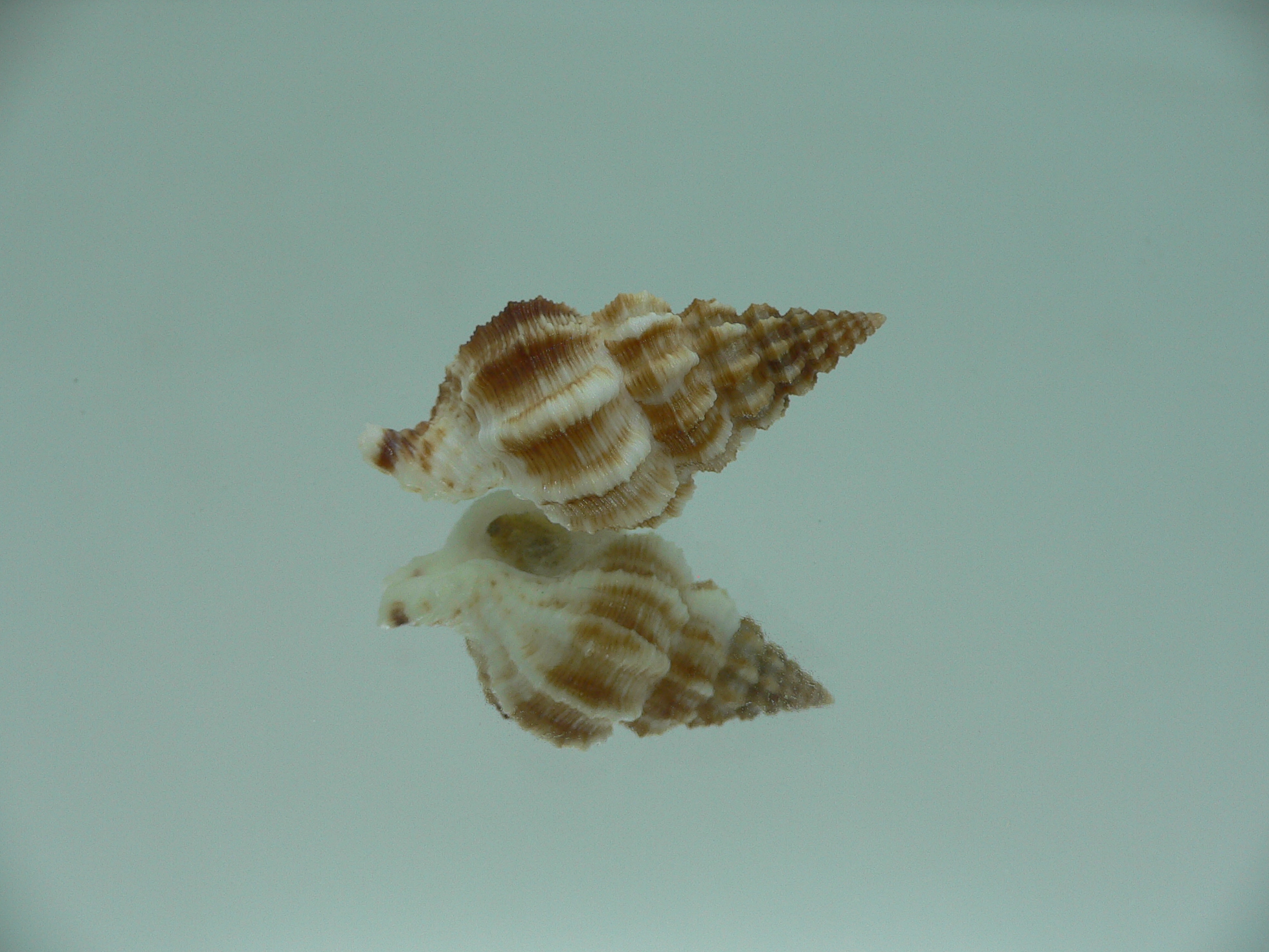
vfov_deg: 39.7
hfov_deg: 51.4
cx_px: 625
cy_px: 481
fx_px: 1320
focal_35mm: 36
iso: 80
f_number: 2.8
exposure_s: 1/60
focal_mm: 4.6
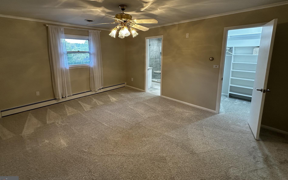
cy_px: 72
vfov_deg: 70.5
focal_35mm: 16
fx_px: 126
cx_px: 136
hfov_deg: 97.7
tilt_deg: -8.8
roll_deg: -0.5
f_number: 2.2
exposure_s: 1/60
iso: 200
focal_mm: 2.22
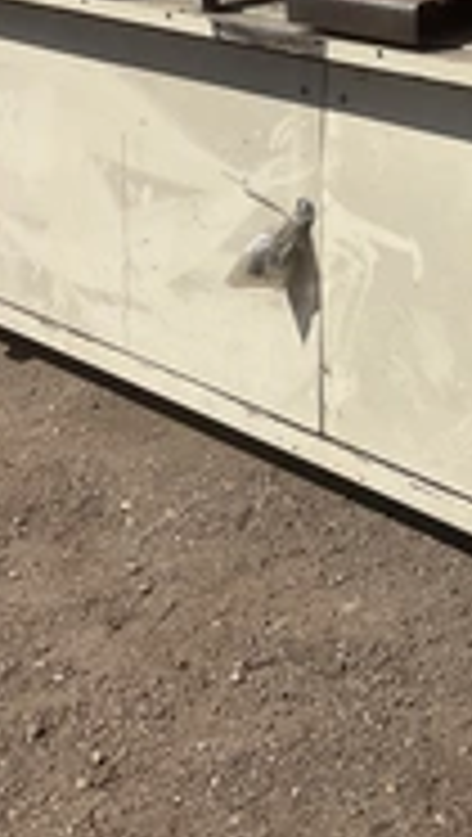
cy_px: 189
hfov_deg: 17.2
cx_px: 512
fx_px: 1509
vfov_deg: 30.4
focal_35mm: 68
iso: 25
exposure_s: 1/2801
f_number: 1.8
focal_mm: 3
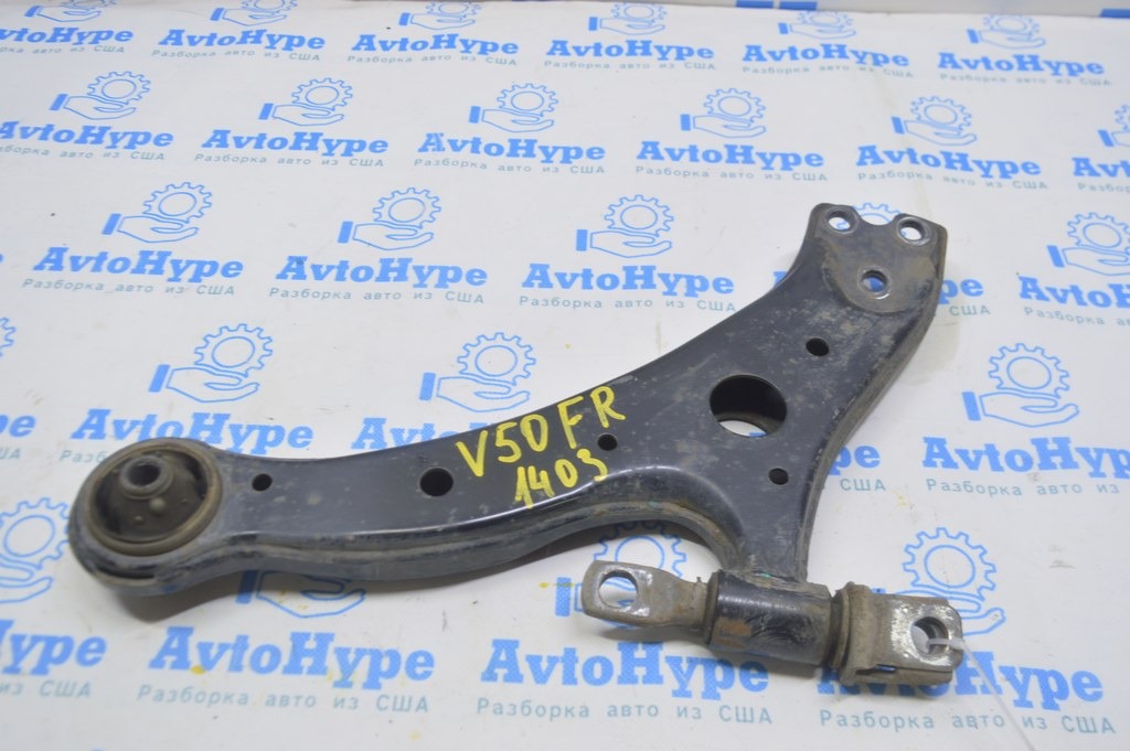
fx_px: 1035
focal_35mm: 33
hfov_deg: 57.3
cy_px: 376
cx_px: 565
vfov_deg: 39.9
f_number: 5.6
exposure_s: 1/20
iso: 400
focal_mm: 22
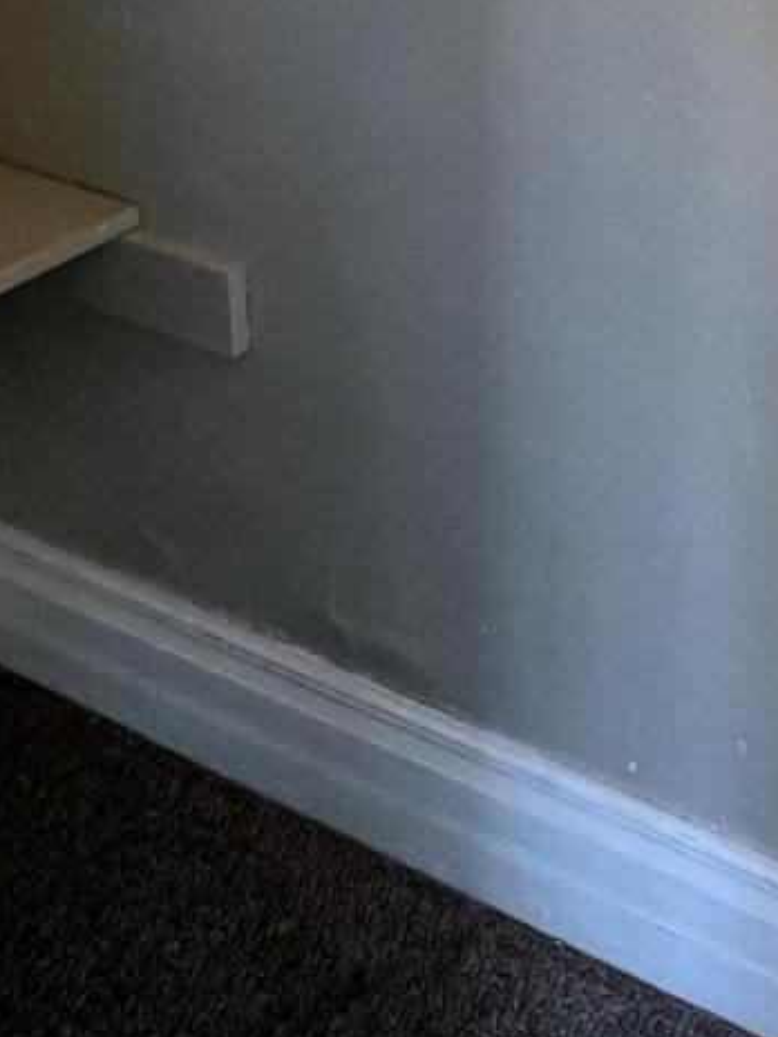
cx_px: 832
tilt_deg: -11.0
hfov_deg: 24.5
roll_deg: -3.3
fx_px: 1678
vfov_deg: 29.1
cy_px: -239
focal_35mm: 56
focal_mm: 1.57
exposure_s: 1/120
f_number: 1.8
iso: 200
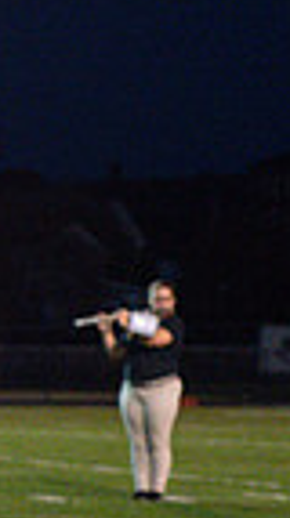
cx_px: -707
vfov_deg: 10.0
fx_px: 2924
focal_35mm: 213
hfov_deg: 5.2
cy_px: 585
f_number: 5.6
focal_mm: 50
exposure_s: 1/500
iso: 6400
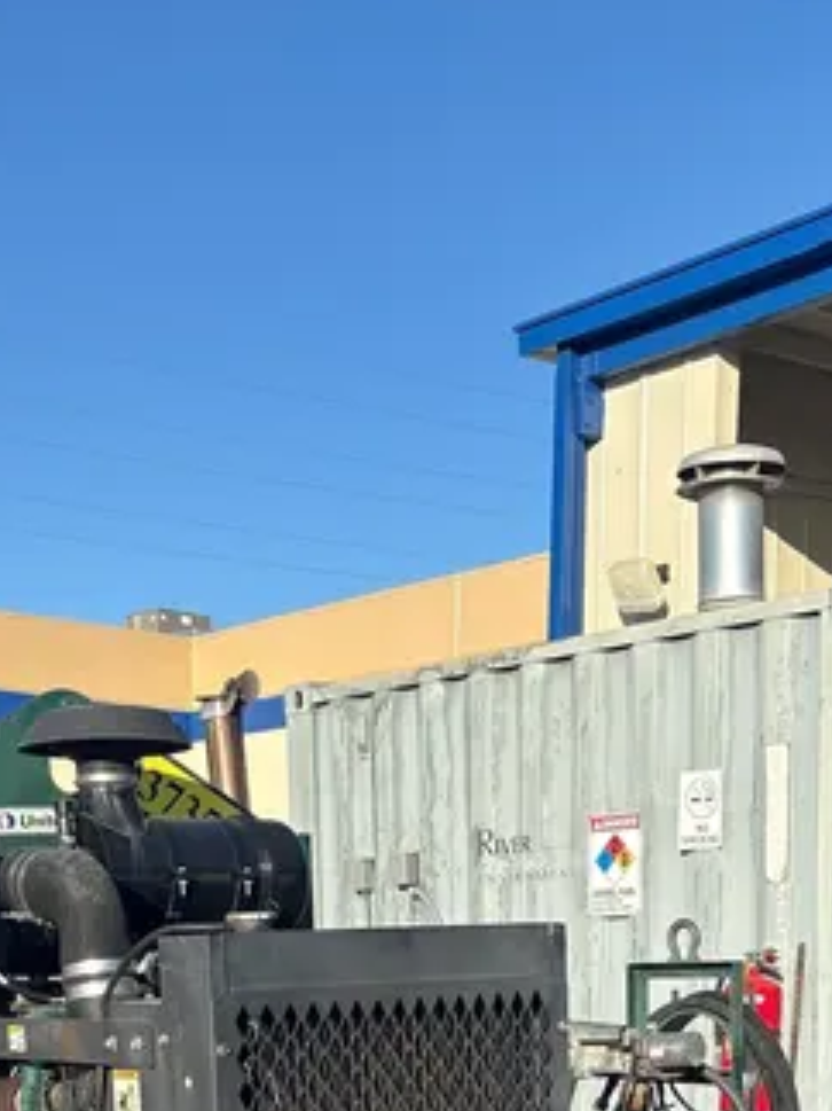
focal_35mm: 59
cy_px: 1243
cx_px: 347
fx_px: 1892
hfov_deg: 24.8
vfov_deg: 29.3
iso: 50
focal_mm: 5.96
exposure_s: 1/2451
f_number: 1.6
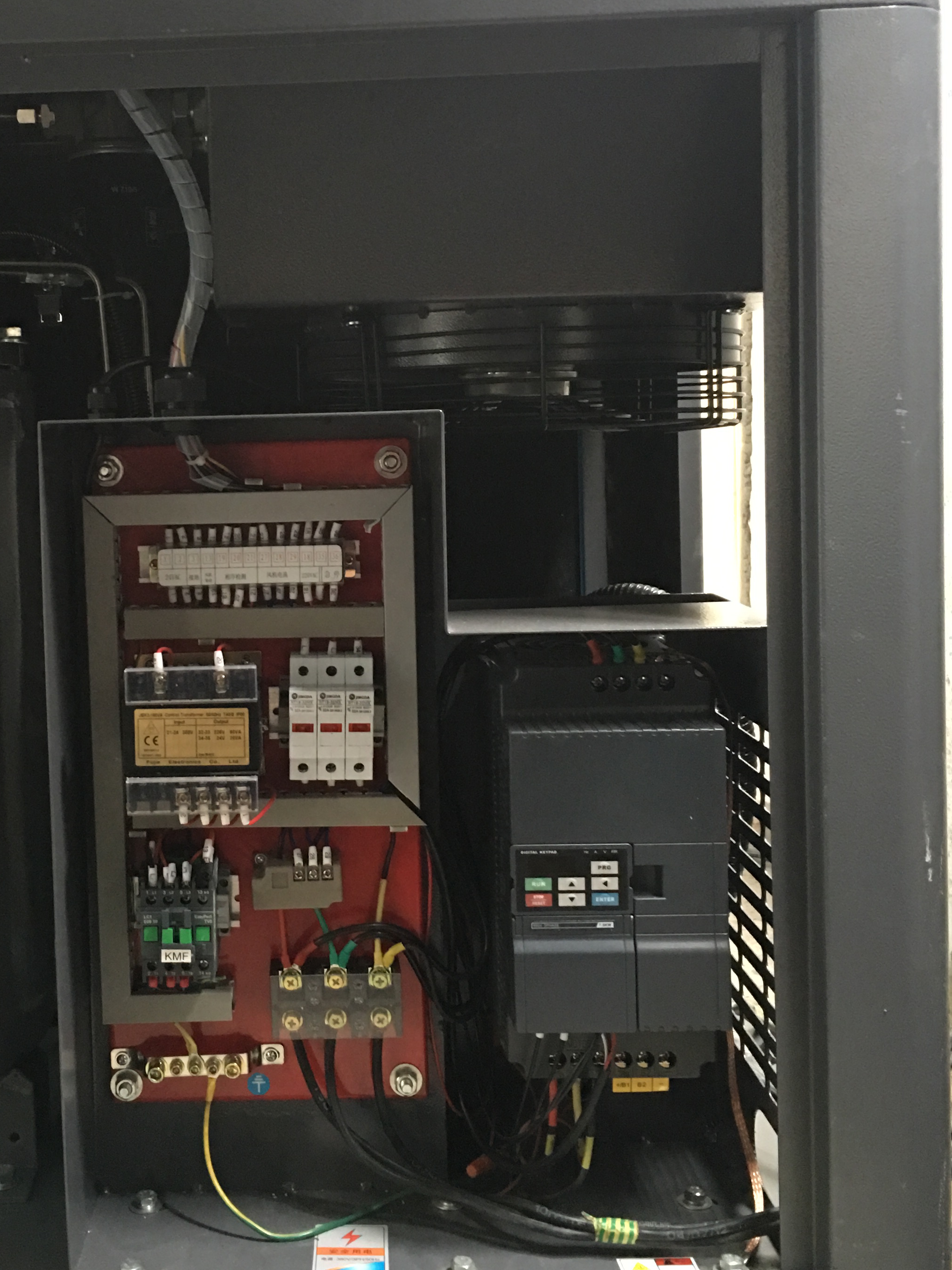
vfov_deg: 43.7
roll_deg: +2.0
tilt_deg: -4.2
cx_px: 253
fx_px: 1577
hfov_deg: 33.0
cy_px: 545
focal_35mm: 43
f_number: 2.2
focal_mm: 4.15
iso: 125
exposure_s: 1/8
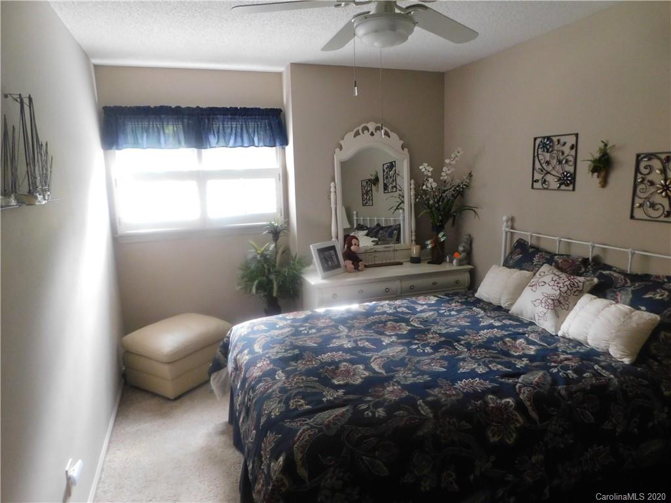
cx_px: 336
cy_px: 252
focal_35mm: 23
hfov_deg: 73.9
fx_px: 446
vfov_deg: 58.9
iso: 400
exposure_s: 1/15
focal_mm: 4
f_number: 3
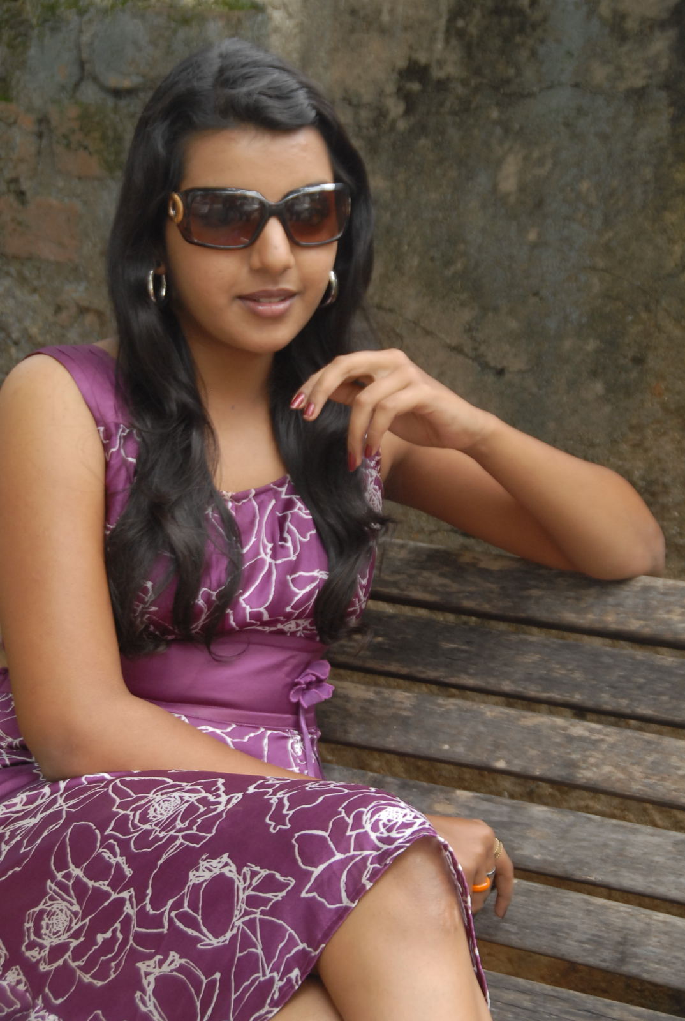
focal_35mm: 93
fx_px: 2642
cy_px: 510
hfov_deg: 14.8
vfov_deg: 21.9
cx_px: 342
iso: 400
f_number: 5.6
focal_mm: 62
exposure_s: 1/80
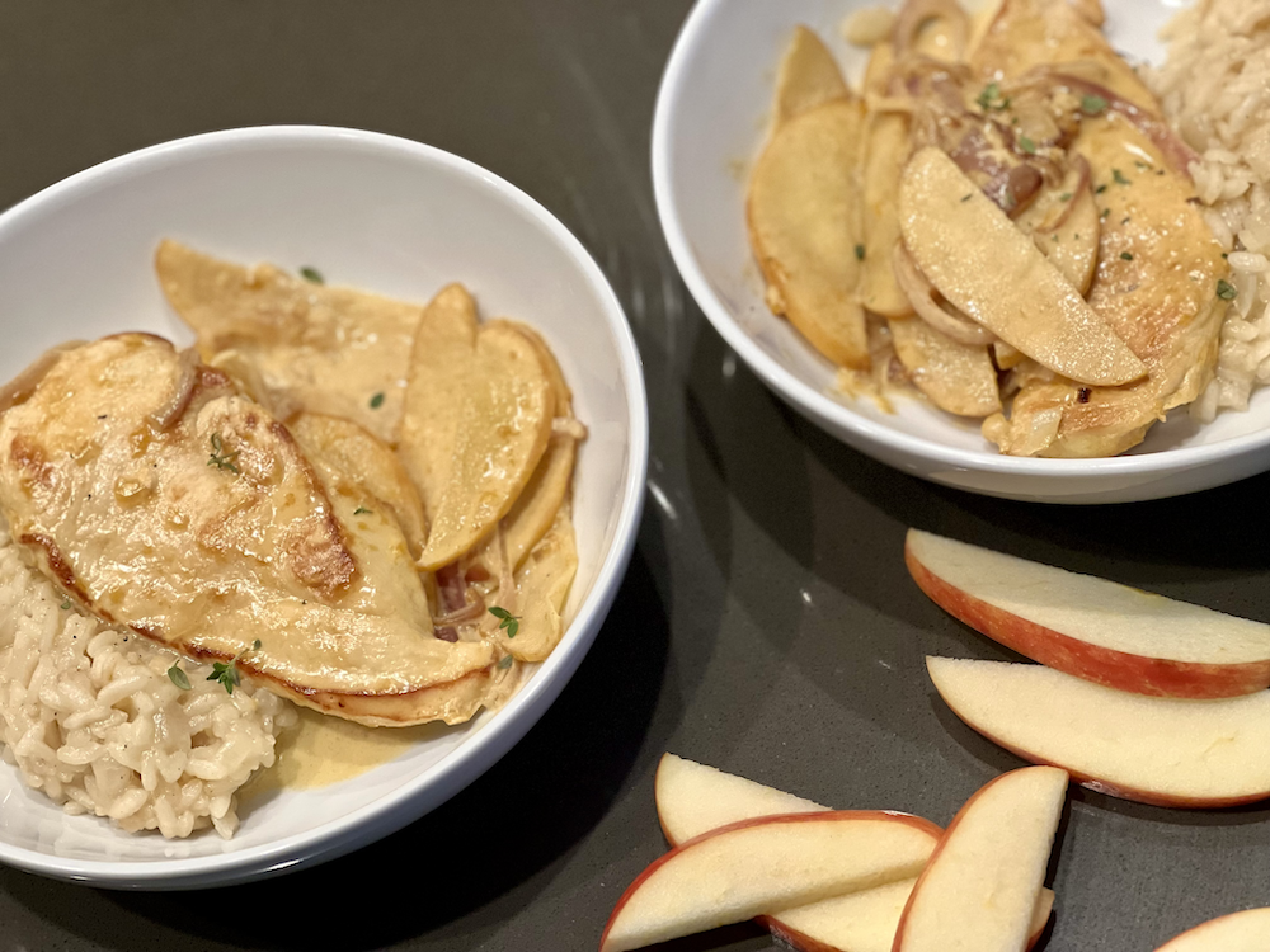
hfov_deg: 25.3
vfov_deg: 19.1
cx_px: 635
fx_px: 2825
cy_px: 476
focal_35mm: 77
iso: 320
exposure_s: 1/40
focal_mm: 9
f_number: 2.8
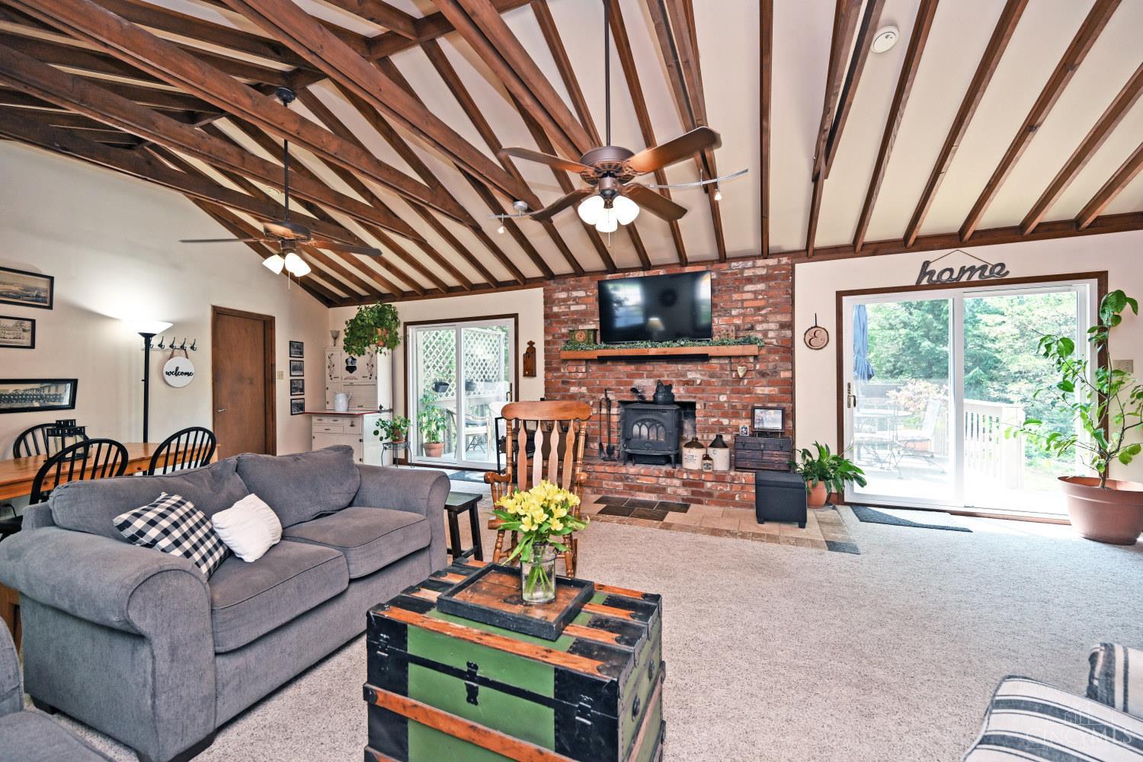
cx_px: 572
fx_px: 444
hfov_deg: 104.3
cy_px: 381
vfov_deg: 81.2
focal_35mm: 14
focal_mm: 14
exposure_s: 1/60
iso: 200
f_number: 4
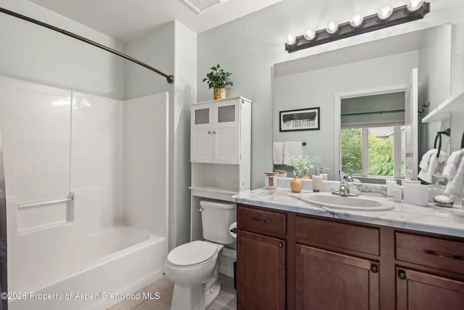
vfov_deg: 70.5
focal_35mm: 17
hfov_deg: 93.3
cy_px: 155
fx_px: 219
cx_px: 232
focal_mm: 17
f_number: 7.1
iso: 640
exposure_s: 1/13
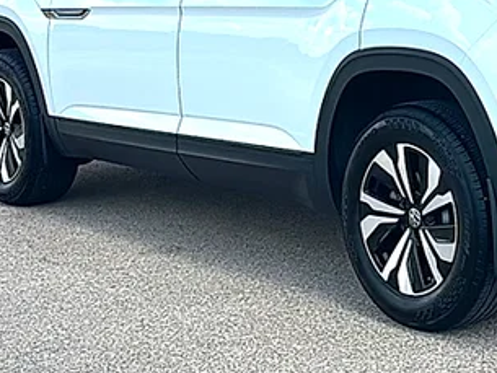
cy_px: 15
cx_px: 448
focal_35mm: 85
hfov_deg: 22.4
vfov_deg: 17.1
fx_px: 1221
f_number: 1.78
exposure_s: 1/5291
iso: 80
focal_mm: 6.86
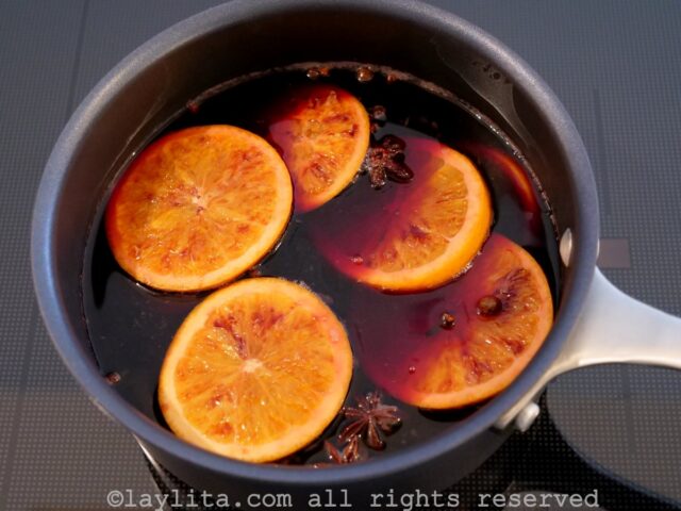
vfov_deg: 27.0
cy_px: 256
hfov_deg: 35.5
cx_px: 340
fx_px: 1062
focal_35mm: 54
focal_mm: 27
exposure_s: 1/25
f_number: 3.6
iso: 3200
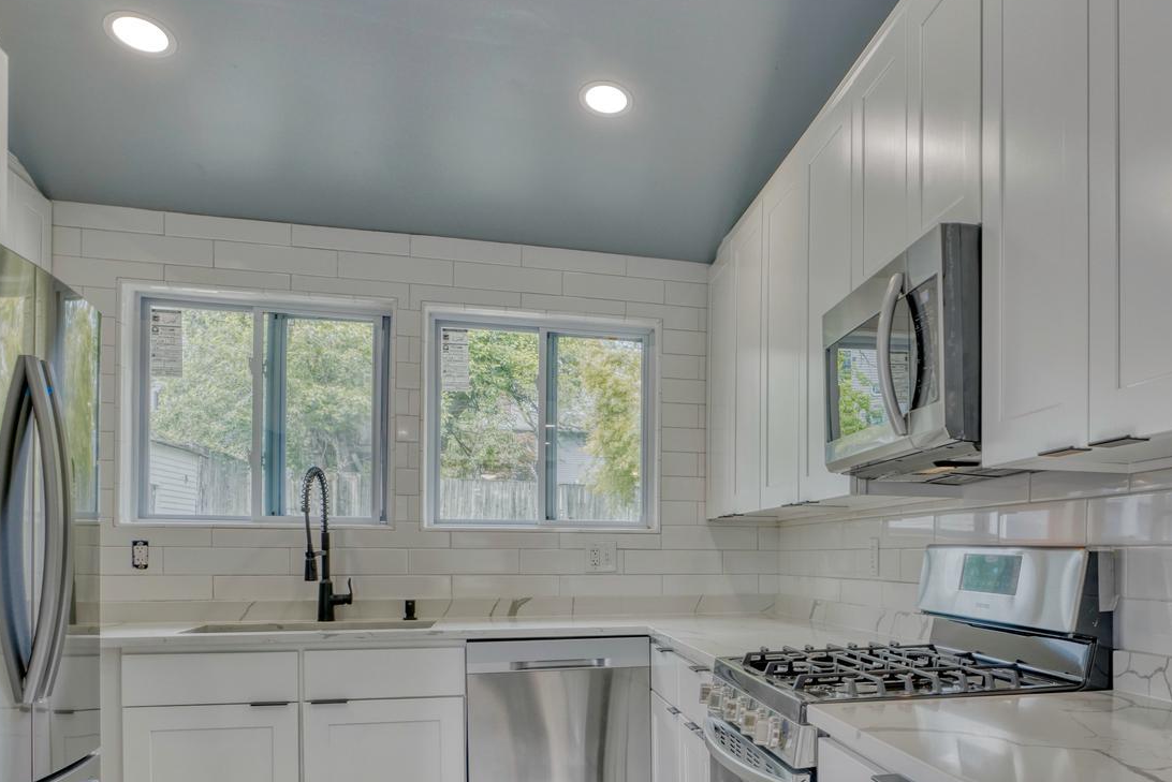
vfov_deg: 42.6
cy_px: 562
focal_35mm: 30
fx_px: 977
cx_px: 929
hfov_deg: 57.5
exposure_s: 1/3.33
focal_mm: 16
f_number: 7.1
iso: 640
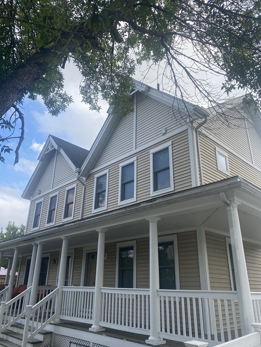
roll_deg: -0.8
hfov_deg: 53.1
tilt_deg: +24.1
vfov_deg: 67.3
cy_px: 174
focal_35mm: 26
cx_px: 130
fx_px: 261
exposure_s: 1/927
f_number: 1.8
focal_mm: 4.25
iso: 32
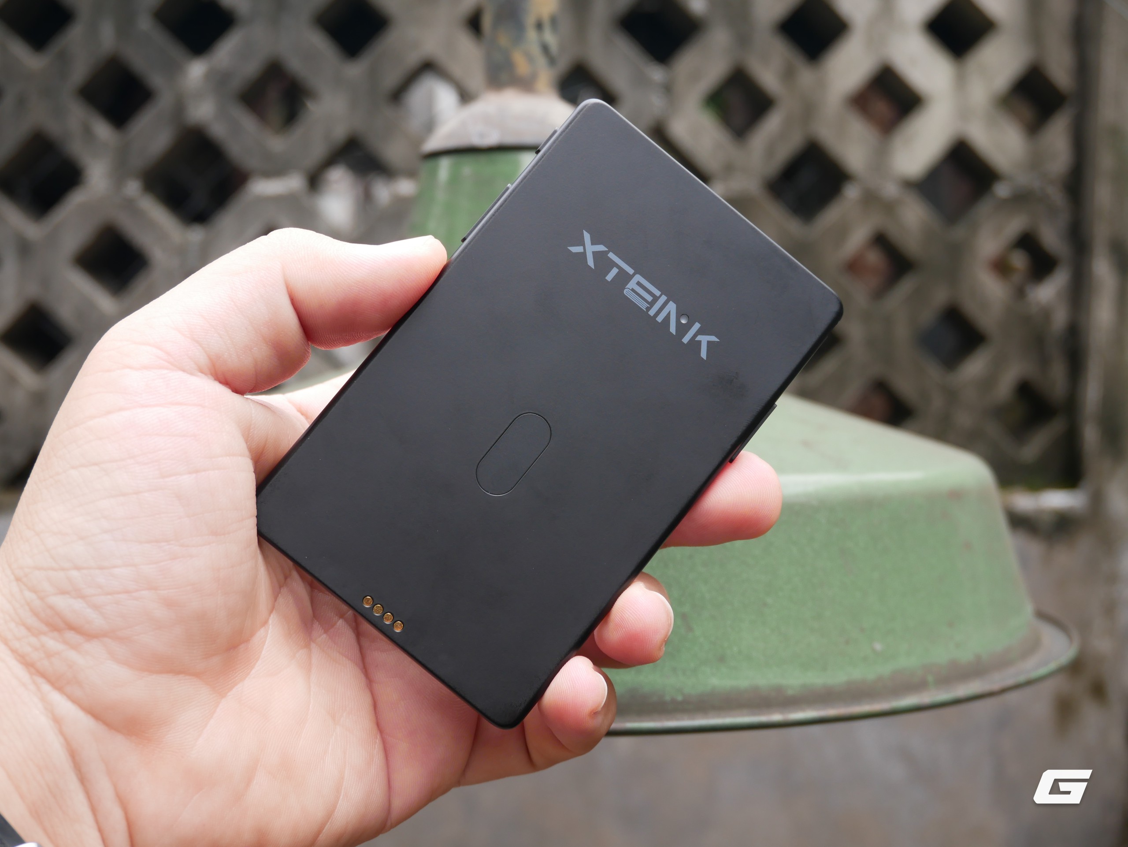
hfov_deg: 38.2
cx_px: 564
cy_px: 424
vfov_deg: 29.1
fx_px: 1630
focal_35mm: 50
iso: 200
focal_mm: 25
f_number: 5
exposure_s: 1/200
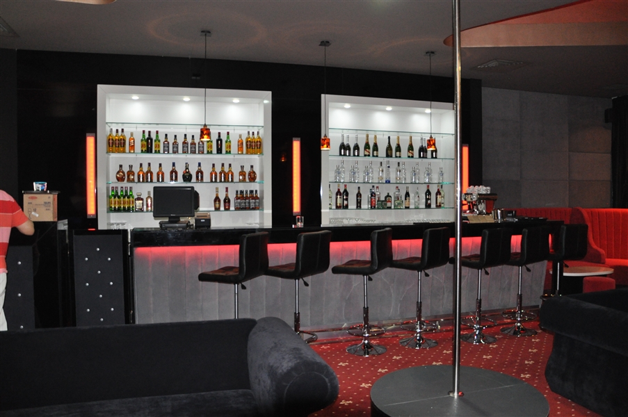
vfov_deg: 47.8
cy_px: 208
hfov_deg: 67.4
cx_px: 314
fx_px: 470
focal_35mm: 27
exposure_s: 1/60
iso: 1600
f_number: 3.5
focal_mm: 18
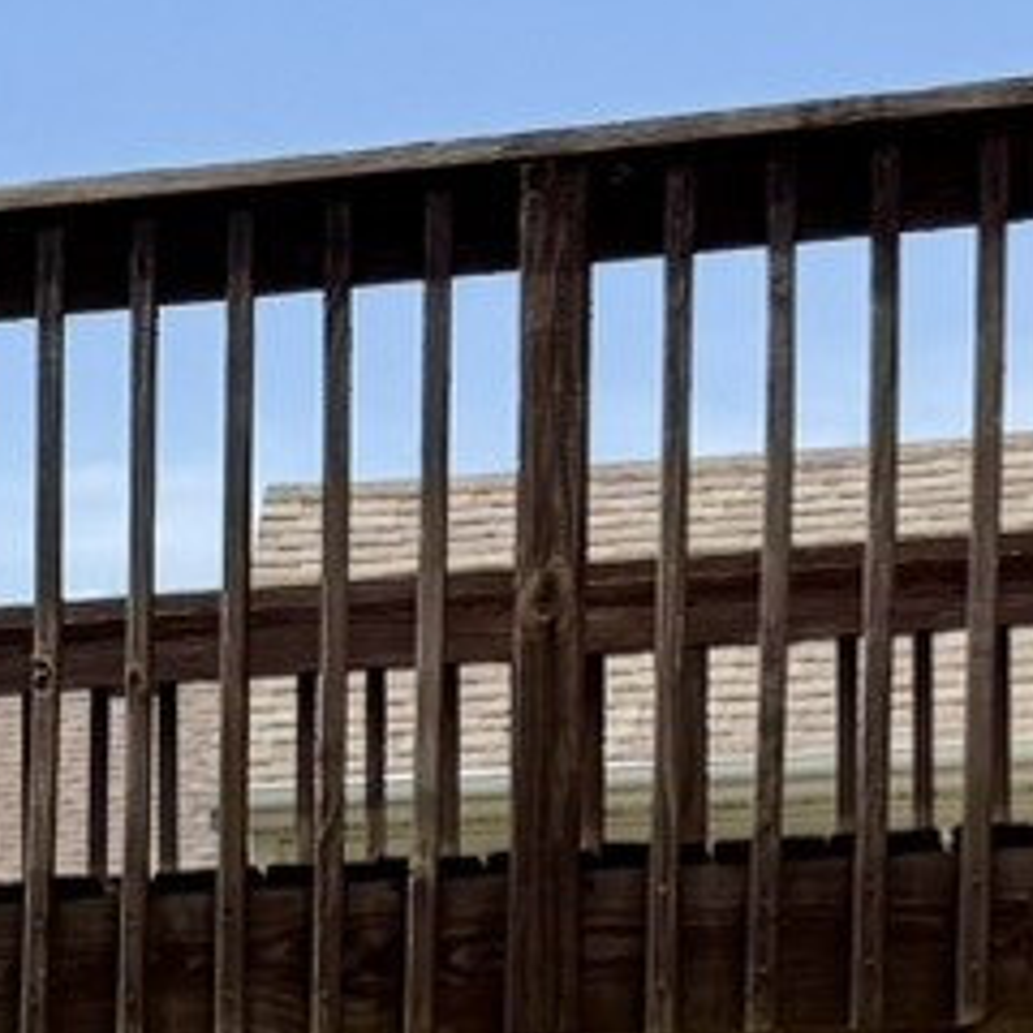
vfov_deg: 9.2
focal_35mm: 181
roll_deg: +0.1
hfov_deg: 8.0
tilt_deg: -0.2
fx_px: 6111
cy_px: 1825
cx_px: -2333
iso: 80
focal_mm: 6.76
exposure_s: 1/4975
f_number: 1.78
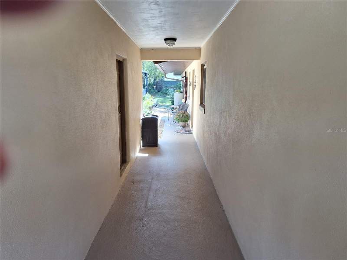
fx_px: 231
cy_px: 130
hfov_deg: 73.9
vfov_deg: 58.9
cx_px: 174
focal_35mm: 23
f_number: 1.8
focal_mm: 5.54
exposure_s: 1/120
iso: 50
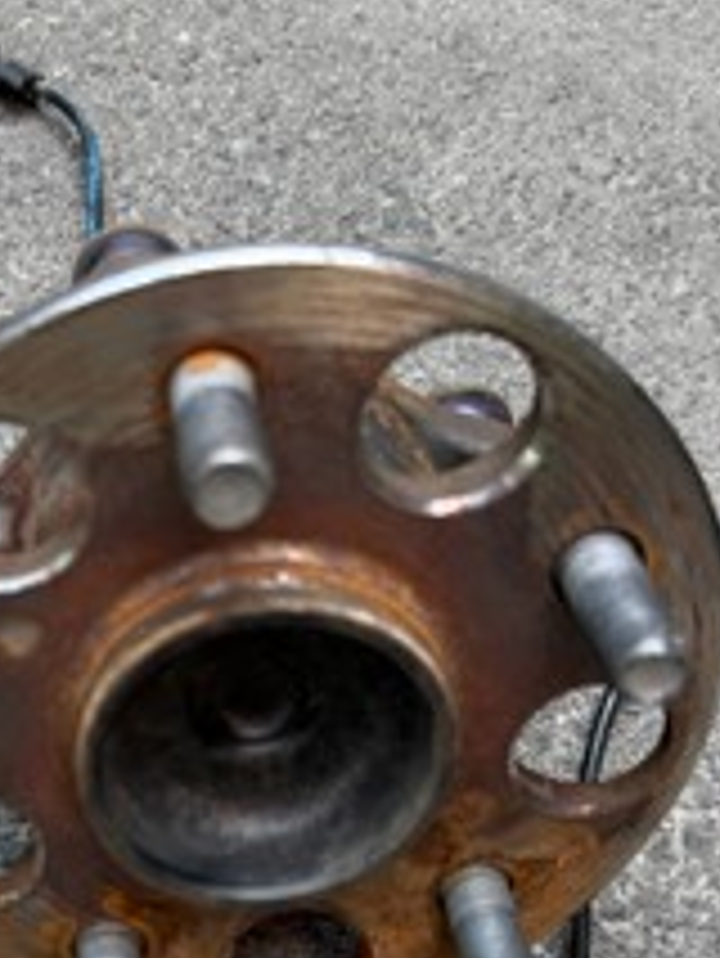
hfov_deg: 26.6
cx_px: 162
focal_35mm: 54
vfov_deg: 34.3
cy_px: 783
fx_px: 1496
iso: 80
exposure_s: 1/461
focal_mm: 6.76
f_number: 1.78
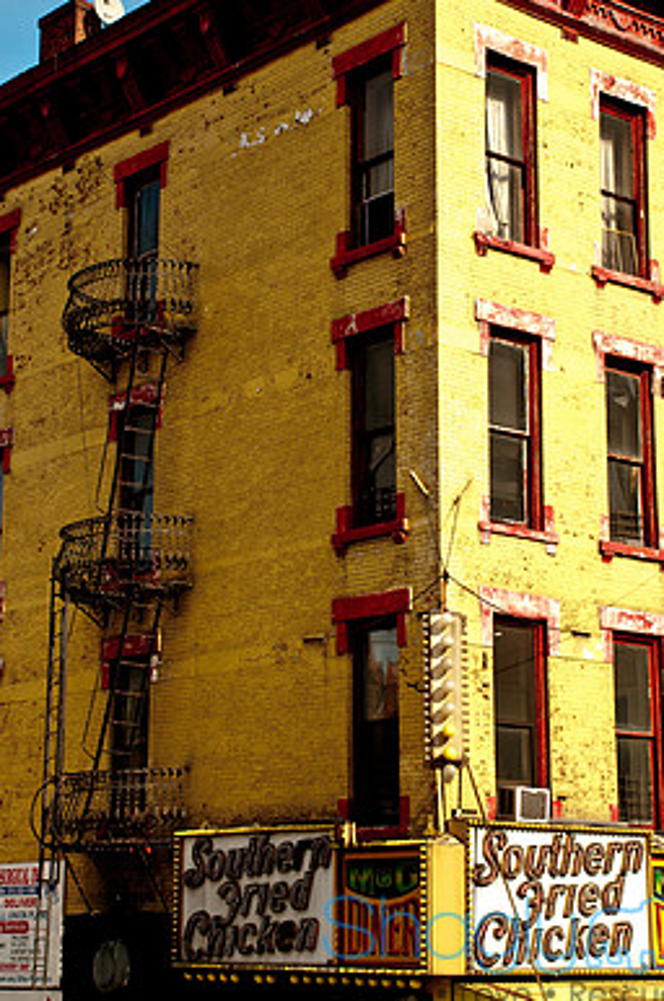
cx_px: 344
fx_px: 1944
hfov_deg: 19.4
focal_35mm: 70
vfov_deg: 28.9
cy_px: 475
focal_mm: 40
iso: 200
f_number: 6.3
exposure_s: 1/640
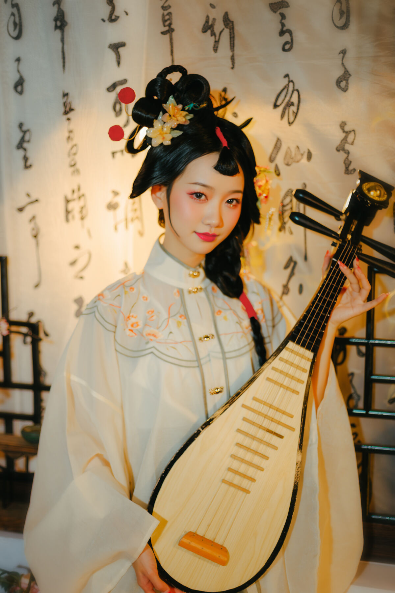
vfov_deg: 39.6
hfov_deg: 27.0
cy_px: 296
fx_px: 823
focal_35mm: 50
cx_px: 198
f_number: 1.8
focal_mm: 50
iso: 100
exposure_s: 1/125
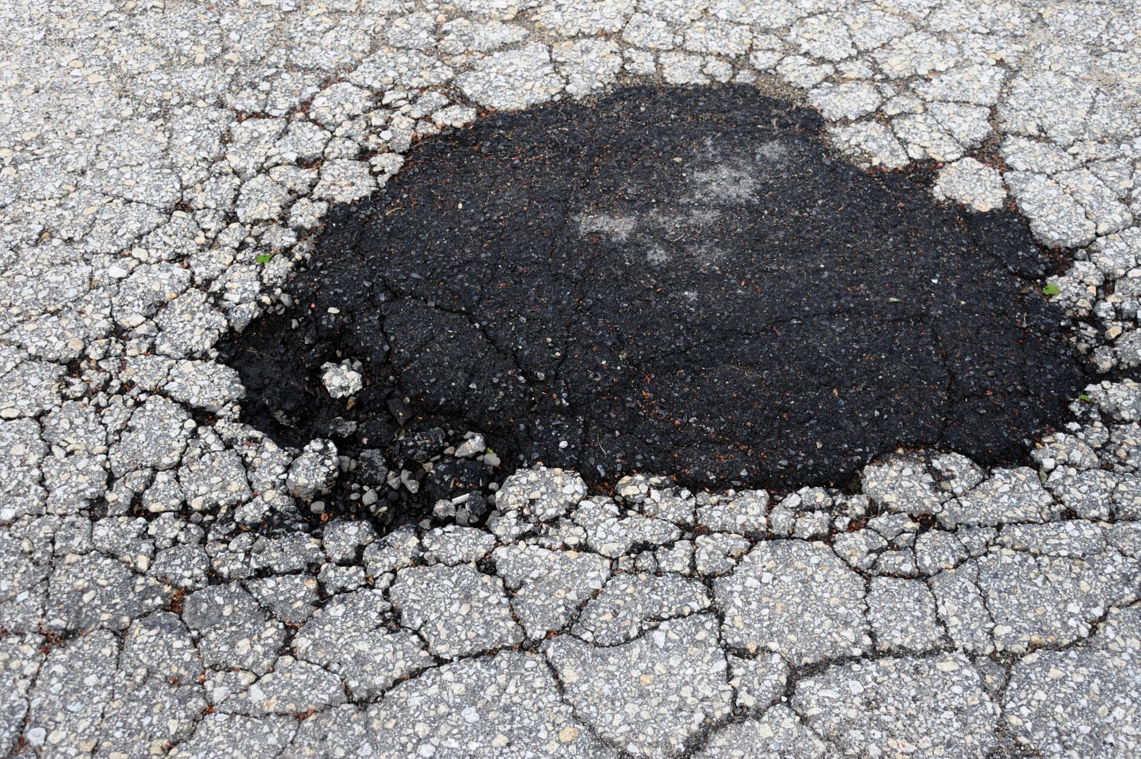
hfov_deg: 49.6
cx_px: 590
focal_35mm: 39
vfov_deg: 34.2
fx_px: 1235
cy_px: 351
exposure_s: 1/200
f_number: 7.1
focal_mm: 36
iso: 320
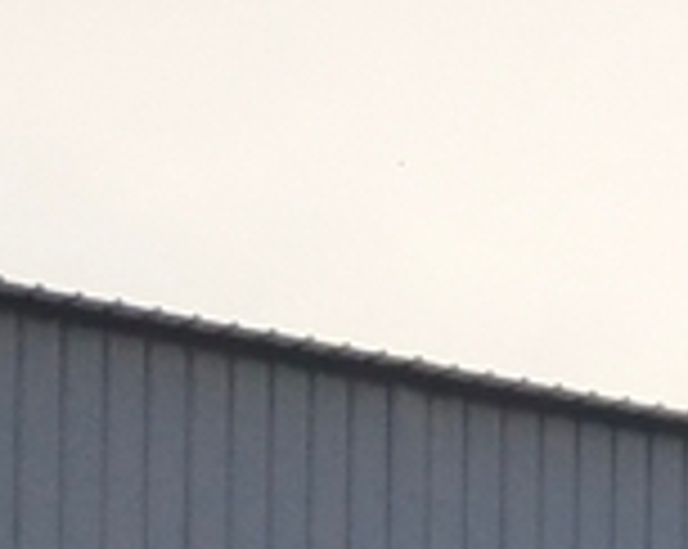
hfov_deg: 7.4
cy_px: 1548
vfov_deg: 6.3
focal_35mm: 230
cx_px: 2046
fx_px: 4677
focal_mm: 3.95
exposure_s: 1/516
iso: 111
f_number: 1.8
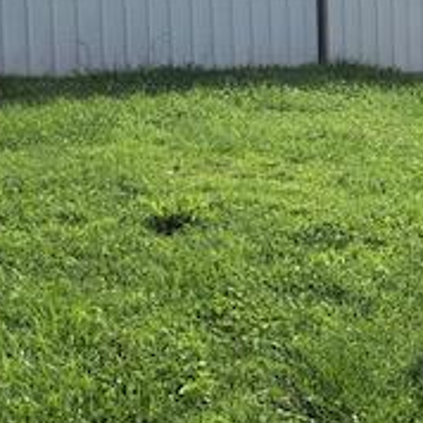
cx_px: 385
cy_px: 102
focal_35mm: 89
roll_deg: +0.4
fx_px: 1230
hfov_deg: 19.1
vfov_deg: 19.4
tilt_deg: -1.5
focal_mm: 4
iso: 20
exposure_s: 1/1372
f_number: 1.8
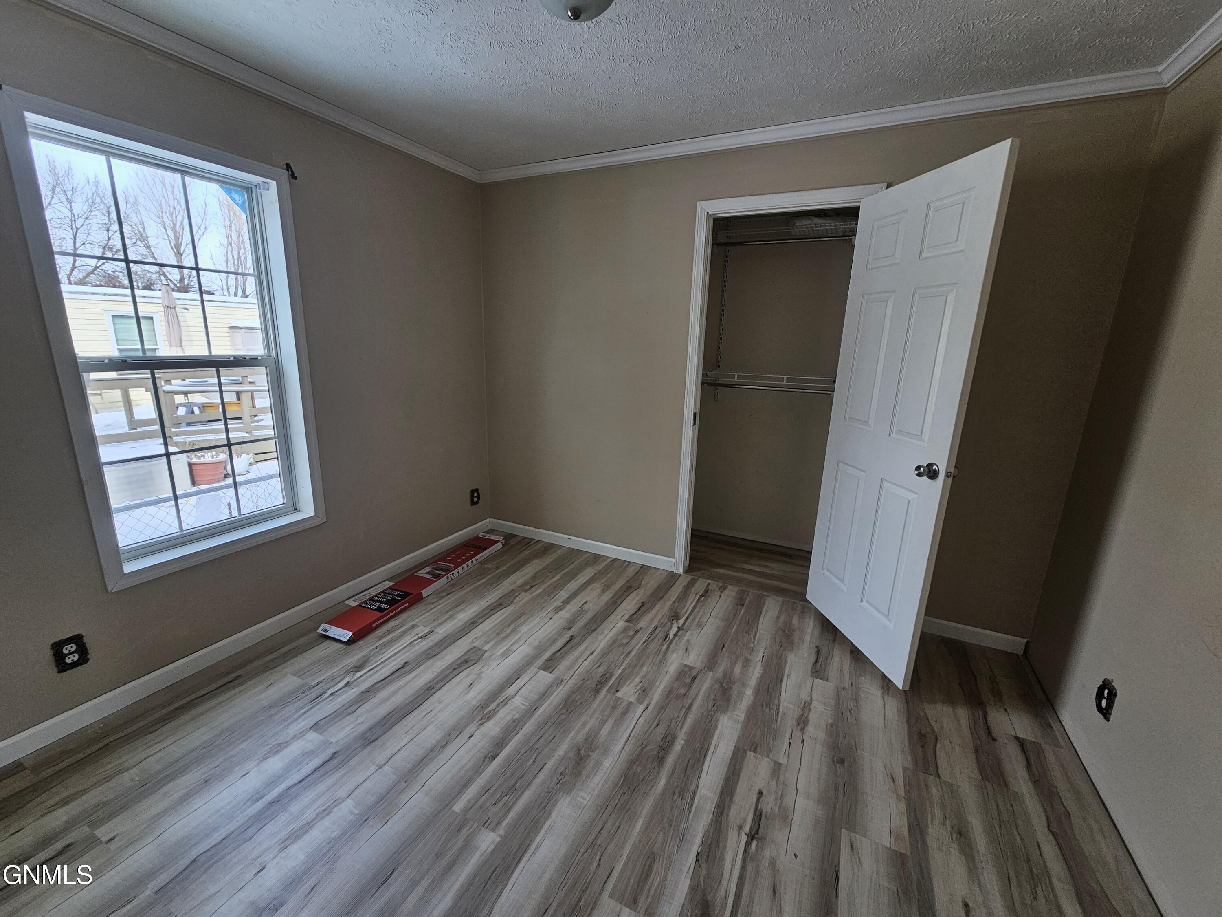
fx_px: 459
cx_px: 611
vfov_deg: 89.9
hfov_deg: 106.2
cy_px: 458
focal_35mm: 13
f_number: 2.2
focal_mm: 2.2
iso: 64
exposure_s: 1/120
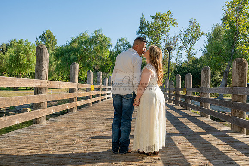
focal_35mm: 34
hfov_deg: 55.1
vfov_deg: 38.4
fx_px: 239
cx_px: 124
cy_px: 83
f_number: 14
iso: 200
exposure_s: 1/200
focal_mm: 34.5
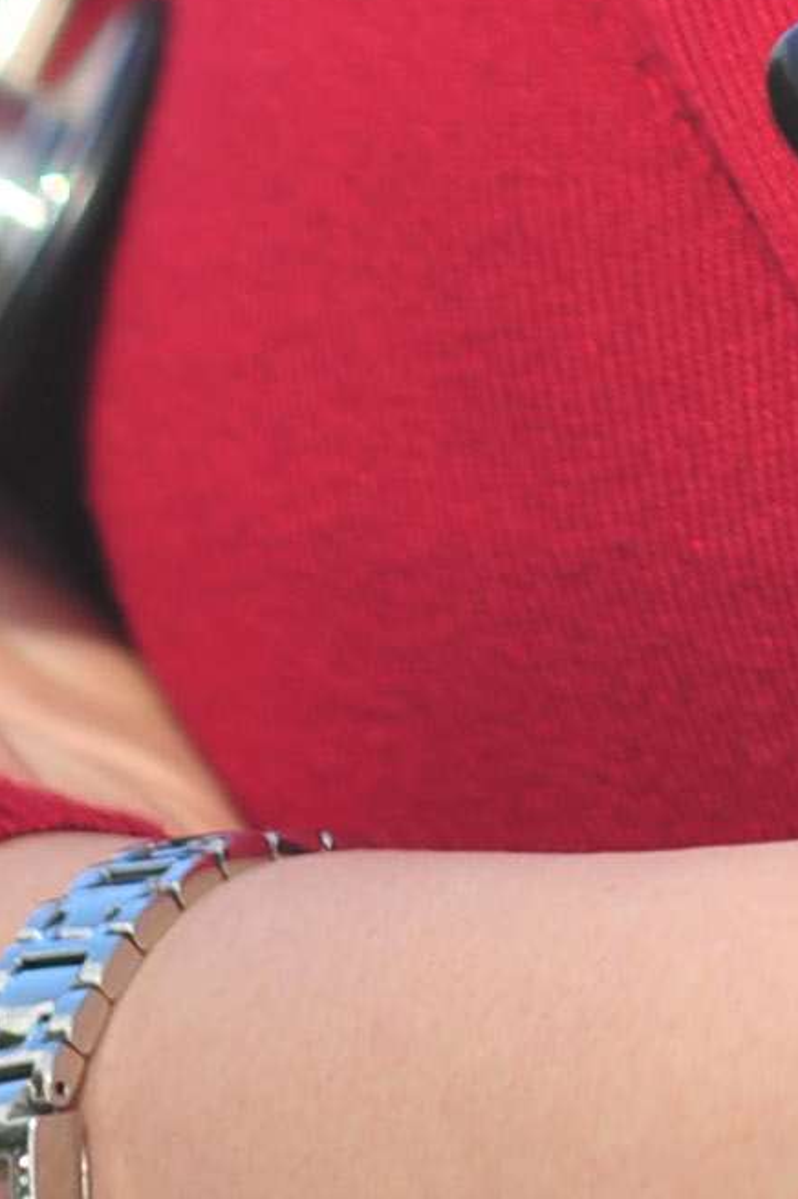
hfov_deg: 1.5
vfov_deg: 2.3
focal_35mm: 910
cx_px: 1622
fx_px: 30287
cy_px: -1433
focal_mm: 140
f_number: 2.8
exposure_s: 1/250
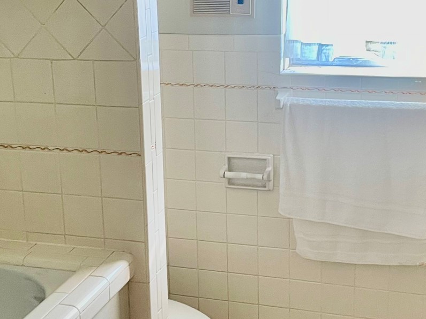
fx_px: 824
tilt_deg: -18.3
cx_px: 188
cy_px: 154
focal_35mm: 67
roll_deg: -1.2
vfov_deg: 21.9
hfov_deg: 28.9
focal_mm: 4.2
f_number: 1.6
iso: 160
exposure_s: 1/60
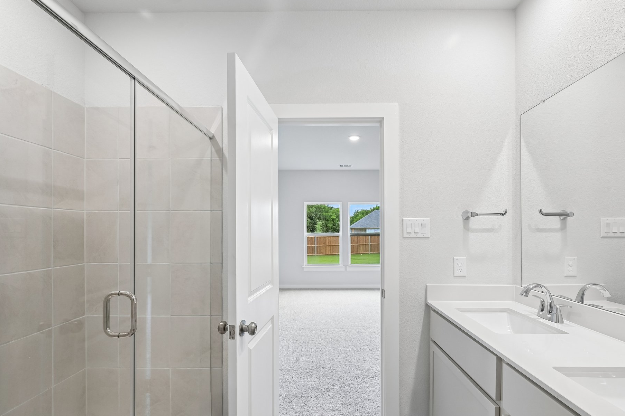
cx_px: 323
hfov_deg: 93.3
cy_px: 228
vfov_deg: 70.2
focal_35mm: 17
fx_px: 295
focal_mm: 15
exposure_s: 1/20
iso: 400
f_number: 8
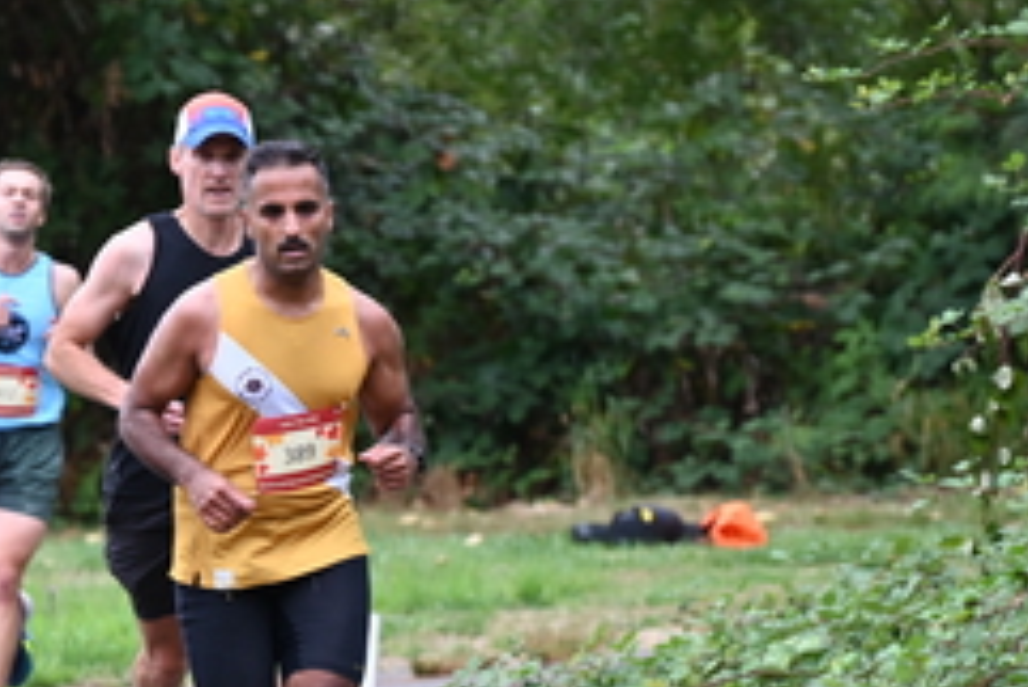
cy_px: 454
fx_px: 13057
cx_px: 166
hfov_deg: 4.5
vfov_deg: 3.0
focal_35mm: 457
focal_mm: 200
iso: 1600
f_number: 6.3
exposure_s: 1/250
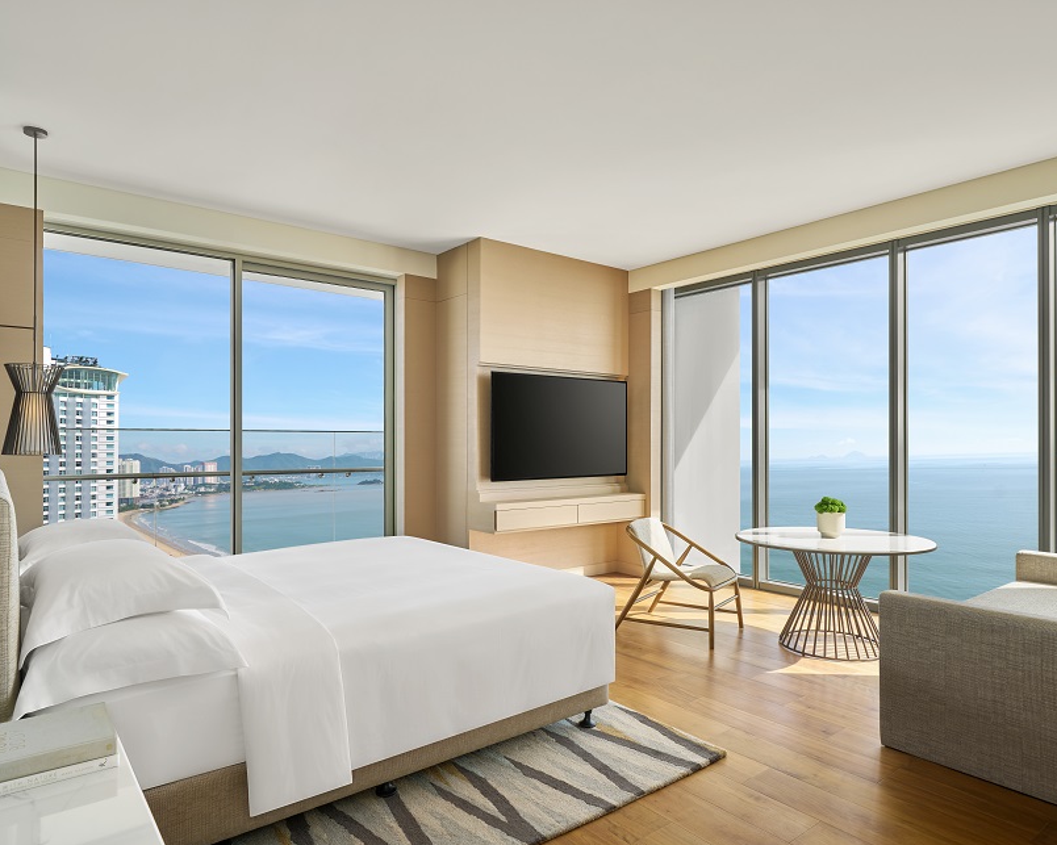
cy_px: 424
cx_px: 551
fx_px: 657
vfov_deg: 65.5
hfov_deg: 77.6
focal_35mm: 21
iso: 100
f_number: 8
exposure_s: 1/15
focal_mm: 18
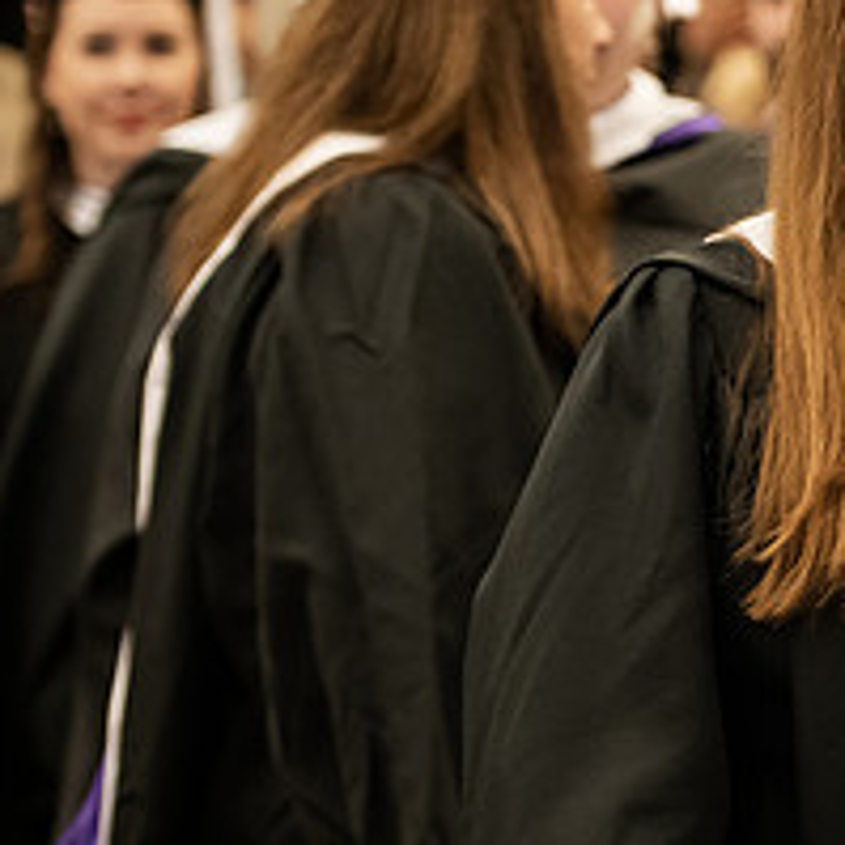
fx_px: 5827
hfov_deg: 8.2
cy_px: 240
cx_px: 1176
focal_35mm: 211
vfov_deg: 8.3
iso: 2000
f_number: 3.2
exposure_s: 1/200
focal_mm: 85
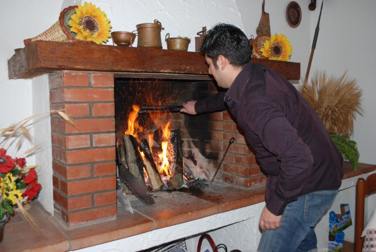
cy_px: 126
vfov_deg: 40.1
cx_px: 188
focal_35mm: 33
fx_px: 345
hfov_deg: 57.2
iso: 200
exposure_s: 1/60
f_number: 4
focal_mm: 22
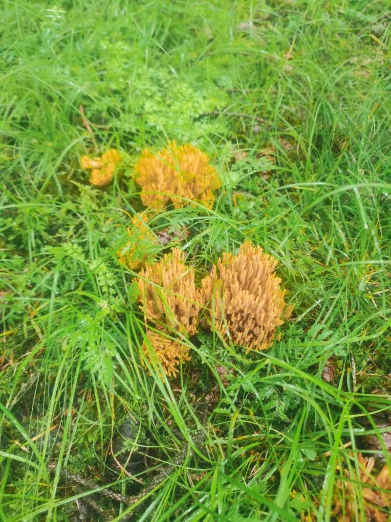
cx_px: 196
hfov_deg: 51.3
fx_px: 407
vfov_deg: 65.3
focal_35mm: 27
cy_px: 261
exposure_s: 1/50
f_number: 1.8
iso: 250
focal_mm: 5.58
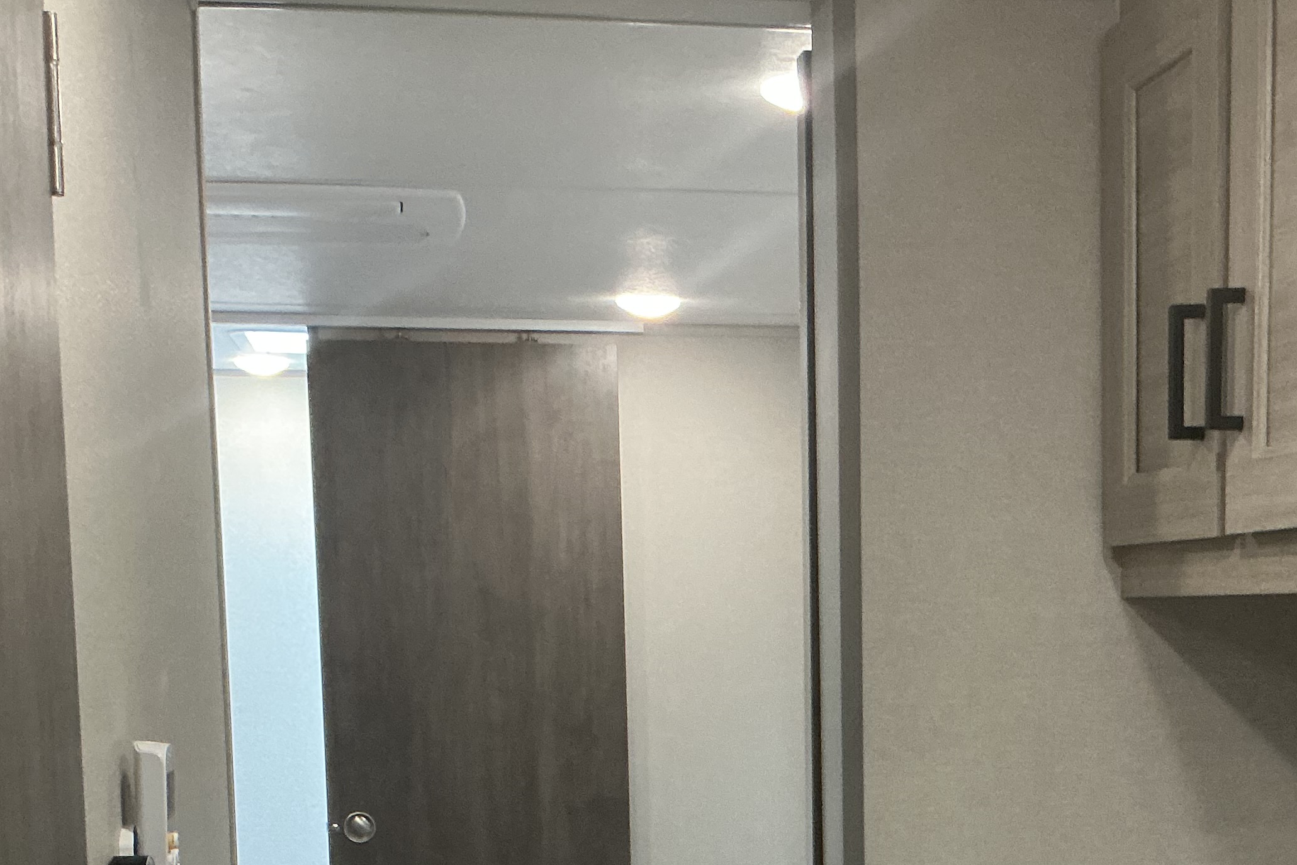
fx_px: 2125
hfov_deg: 33.7
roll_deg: +0.2
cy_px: 846
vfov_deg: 22.2
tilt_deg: -7.5
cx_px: 834
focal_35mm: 59
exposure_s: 1/33
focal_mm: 3
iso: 200
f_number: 1.8
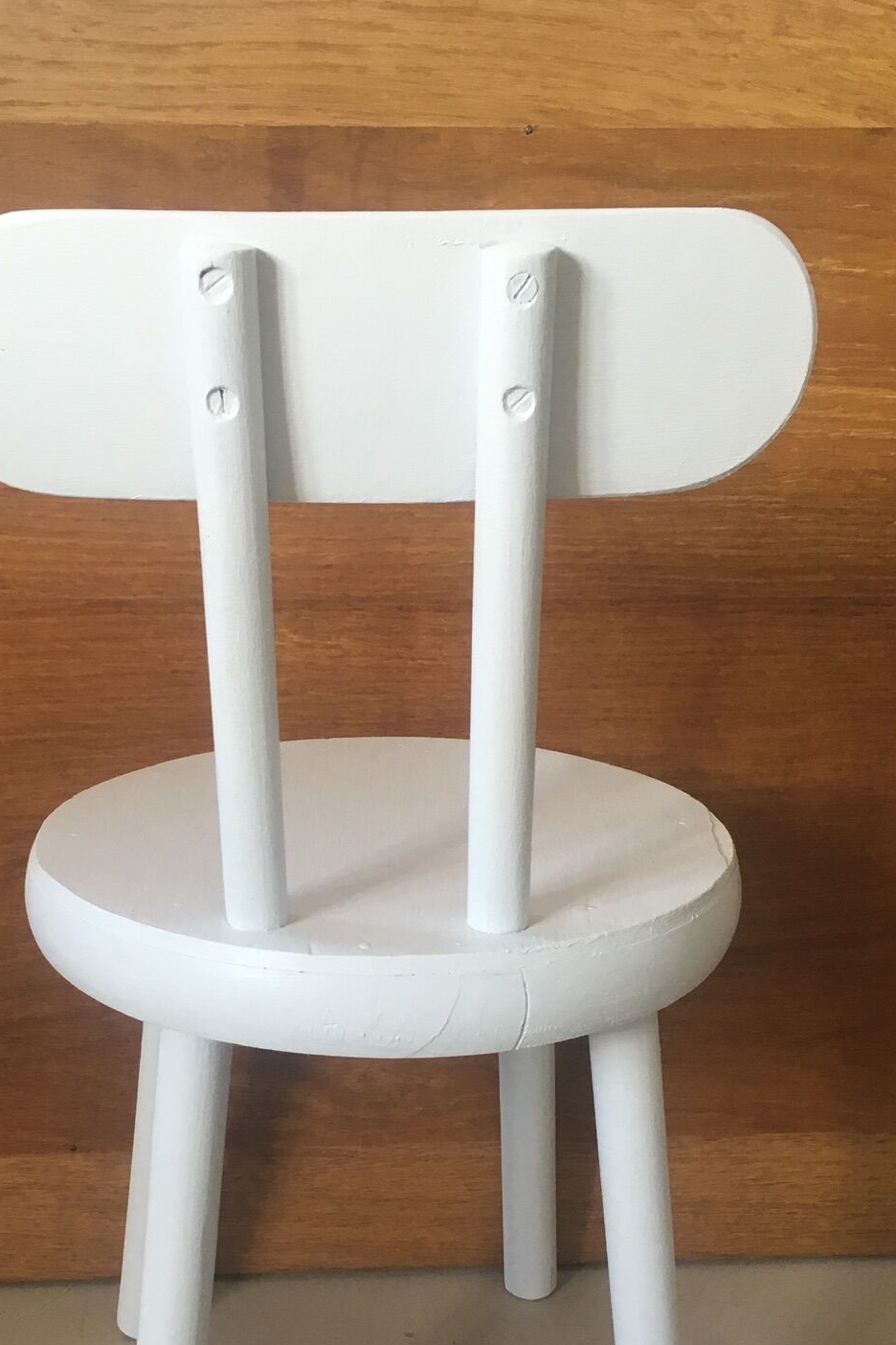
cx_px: 371
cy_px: 940
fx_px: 1643
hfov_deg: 30.5
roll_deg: +0.0
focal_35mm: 44
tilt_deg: -24.0
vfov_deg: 43.6
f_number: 2.2
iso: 40
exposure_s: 1/33
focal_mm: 4.15
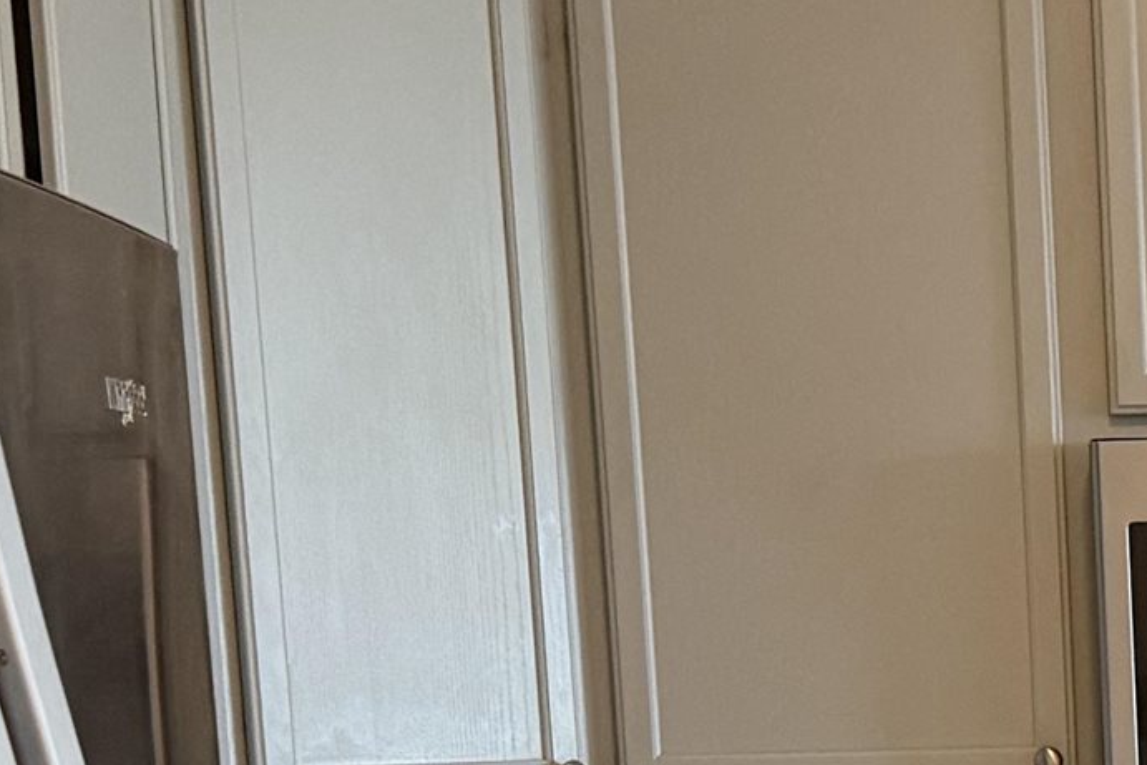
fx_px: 3537
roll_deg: +2.1
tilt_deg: -8.2
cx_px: 1398
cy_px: 1137
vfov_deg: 11.8
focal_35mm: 111
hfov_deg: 17.5
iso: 320
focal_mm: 6.76
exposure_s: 1/60
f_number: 1.78
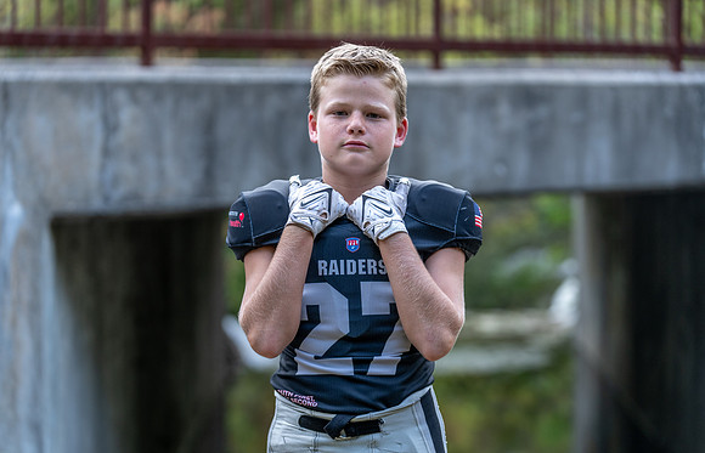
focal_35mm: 102
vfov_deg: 13.1
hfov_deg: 20.2
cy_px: 234
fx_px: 1977
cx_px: 352
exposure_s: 1/320
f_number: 2.8
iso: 500
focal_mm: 101
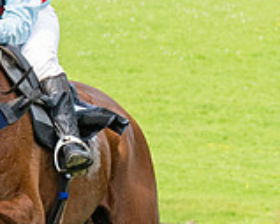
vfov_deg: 2.2
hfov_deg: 2.8
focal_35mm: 702
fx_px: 5814
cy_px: 193
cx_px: 46
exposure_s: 1/1250
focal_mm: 74
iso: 400
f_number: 5.6
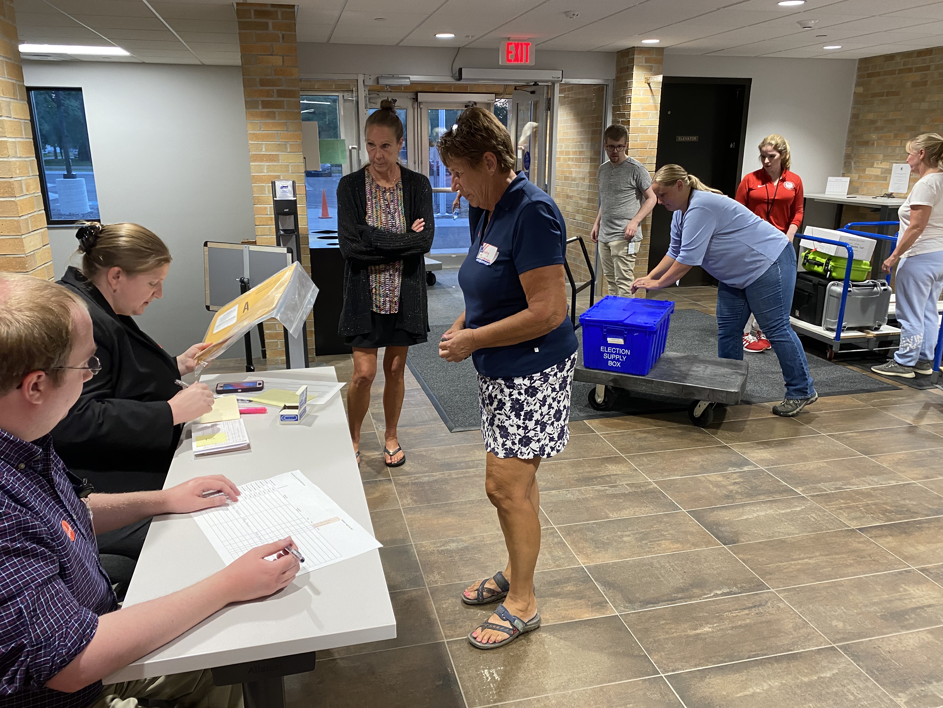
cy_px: 354
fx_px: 708
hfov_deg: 67.3
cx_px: 472
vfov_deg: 53.1
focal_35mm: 26
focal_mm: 4.25
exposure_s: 1/60
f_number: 1.8
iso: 200
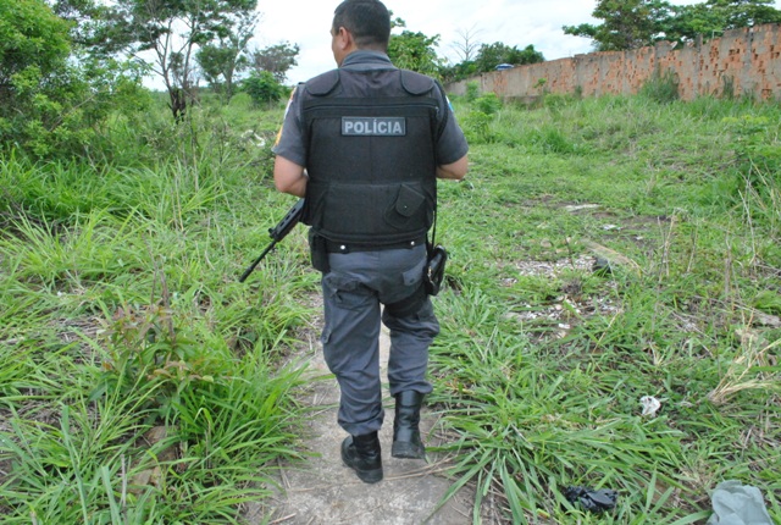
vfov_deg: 48.2
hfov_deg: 67.3
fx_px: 587
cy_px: 262
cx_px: 390
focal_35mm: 27
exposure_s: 1/500
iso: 1600
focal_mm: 18
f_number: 11
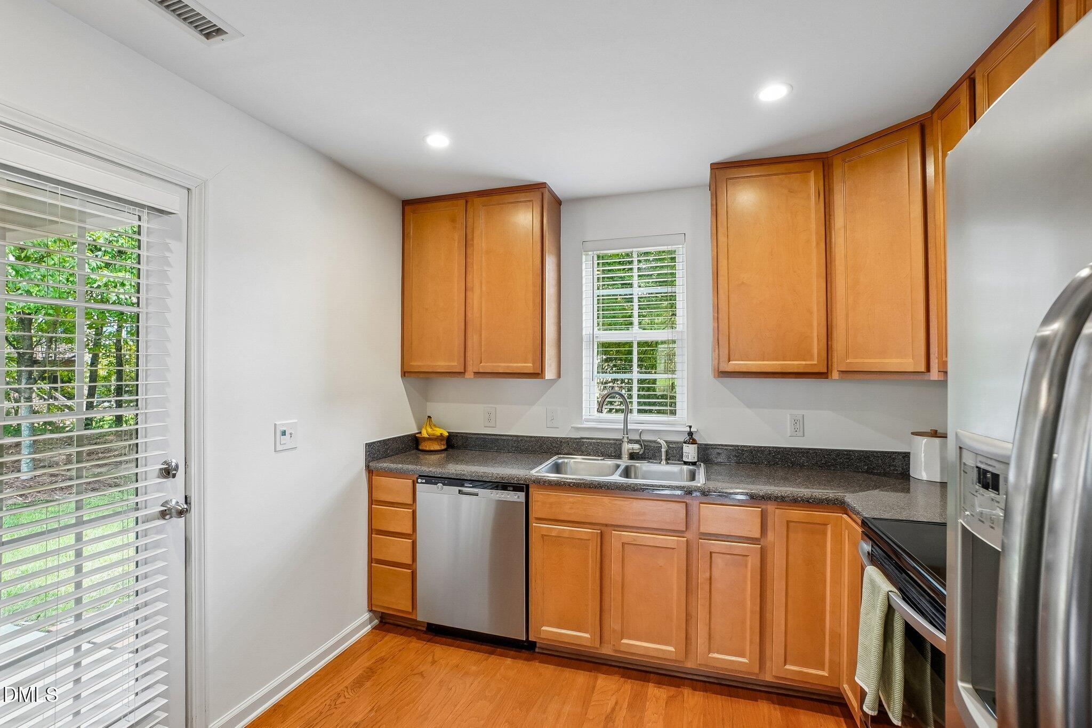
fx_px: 455
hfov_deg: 100.4
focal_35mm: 15
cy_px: 364
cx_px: 546
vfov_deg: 77.3
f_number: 8
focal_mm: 10
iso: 400
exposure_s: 1/5
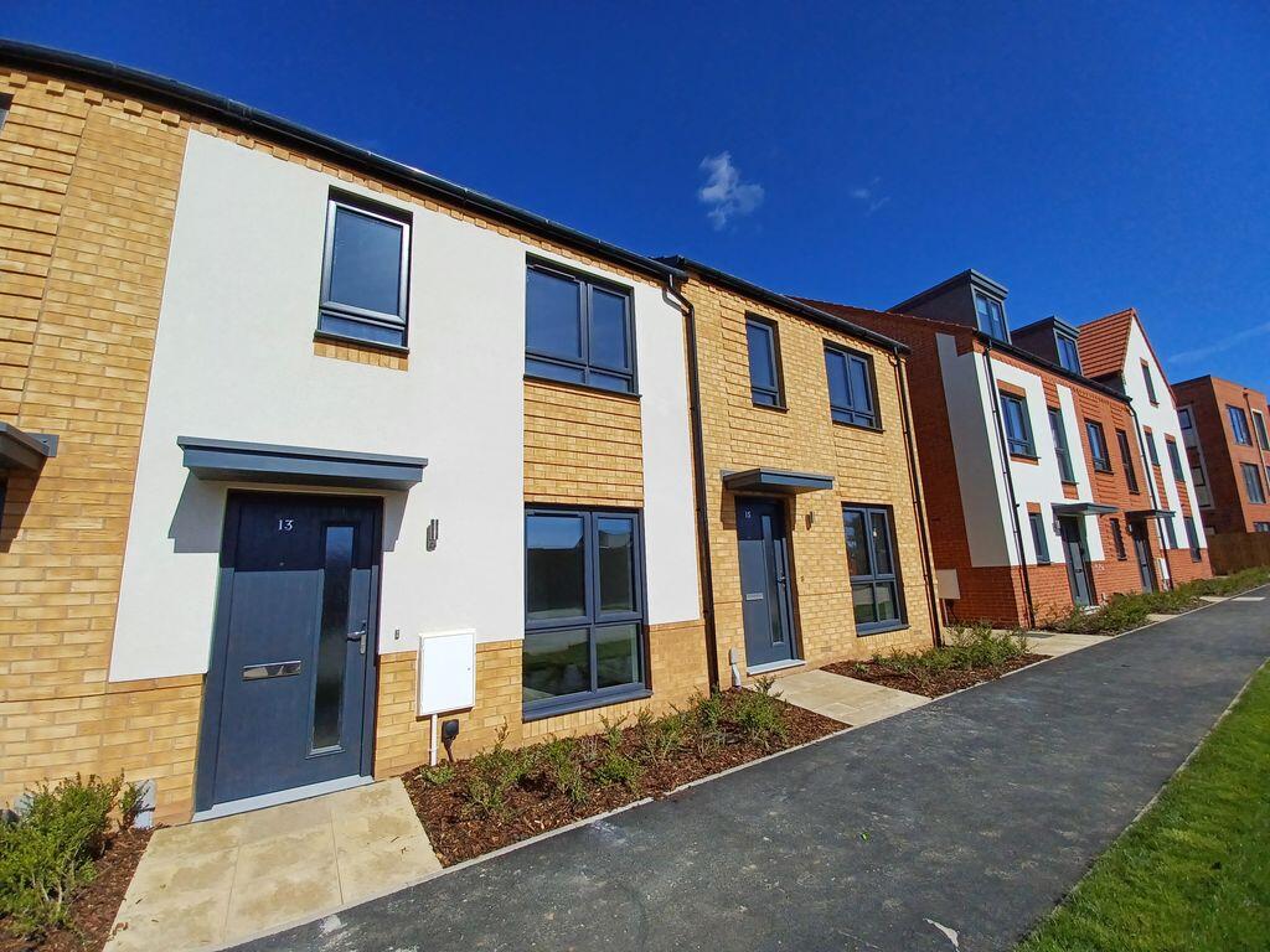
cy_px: 476
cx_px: 635
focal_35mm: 13
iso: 40
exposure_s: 1/2439
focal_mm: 1.42
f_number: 2.2
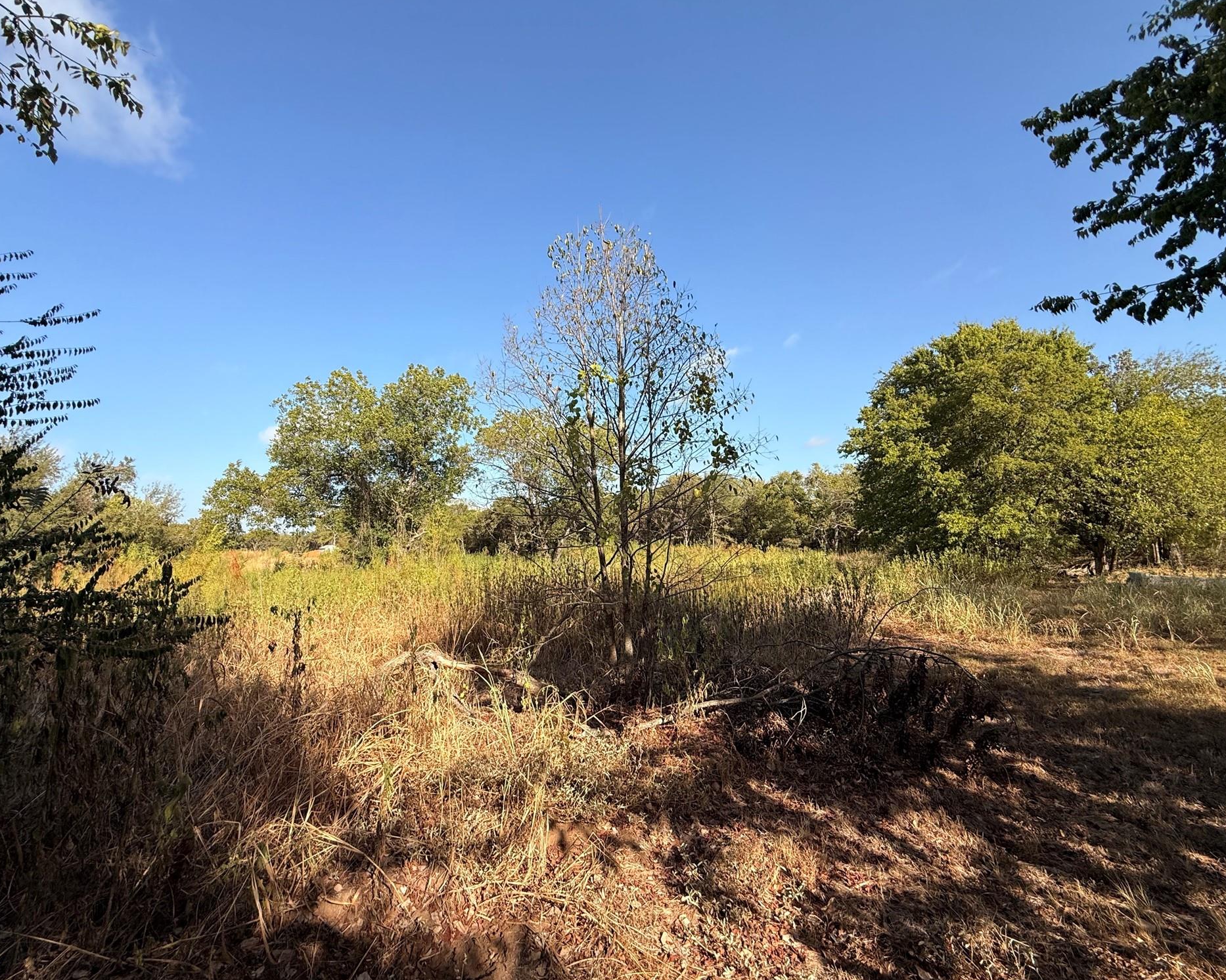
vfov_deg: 84.0
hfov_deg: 96.8
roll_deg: +1.3
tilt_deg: +6.8
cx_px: 594
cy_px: 480
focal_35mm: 15
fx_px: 544
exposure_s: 1/1259
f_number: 2.2
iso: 50
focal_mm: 2.22
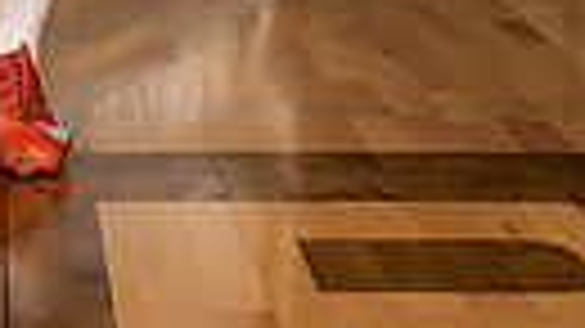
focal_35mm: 181
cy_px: -629
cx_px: 50
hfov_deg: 11.8
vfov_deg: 6.2
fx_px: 2806
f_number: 6.3
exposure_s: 1/320
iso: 800
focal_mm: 50
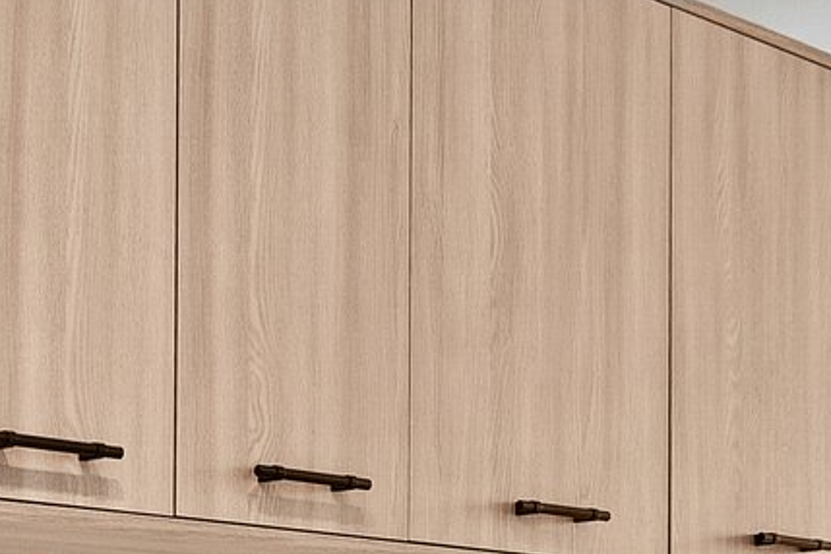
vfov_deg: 14.7
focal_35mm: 86
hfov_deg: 23.4
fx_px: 1985
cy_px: 838
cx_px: 188
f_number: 8
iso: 640
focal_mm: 12
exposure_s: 1/20
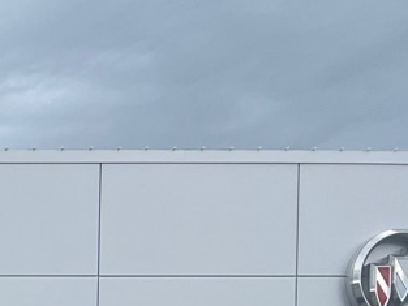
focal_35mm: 133
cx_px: -609
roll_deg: +0.2
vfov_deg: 10.0
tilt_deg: -2.1
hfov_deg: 11.7
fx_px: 1568
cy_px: 684
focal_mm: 5.7
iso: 50
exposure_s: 1/1068
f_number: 1.5
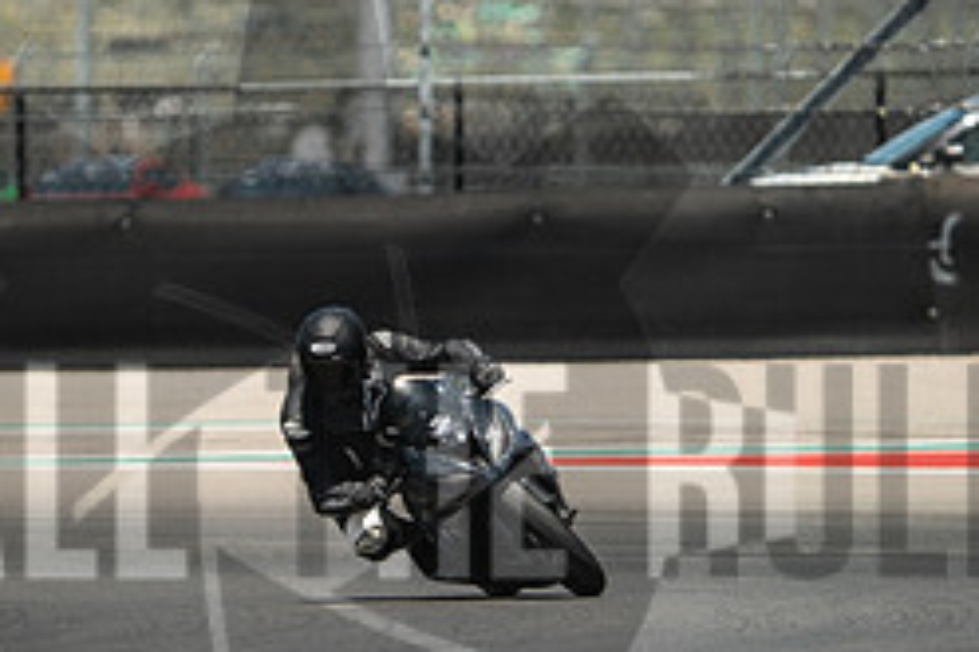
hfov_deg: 2.9
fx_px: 19077
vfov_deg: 2.0
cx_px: 312
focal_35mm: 702
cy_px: 476
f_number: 2
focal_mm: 200
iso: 200
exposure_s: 1/250
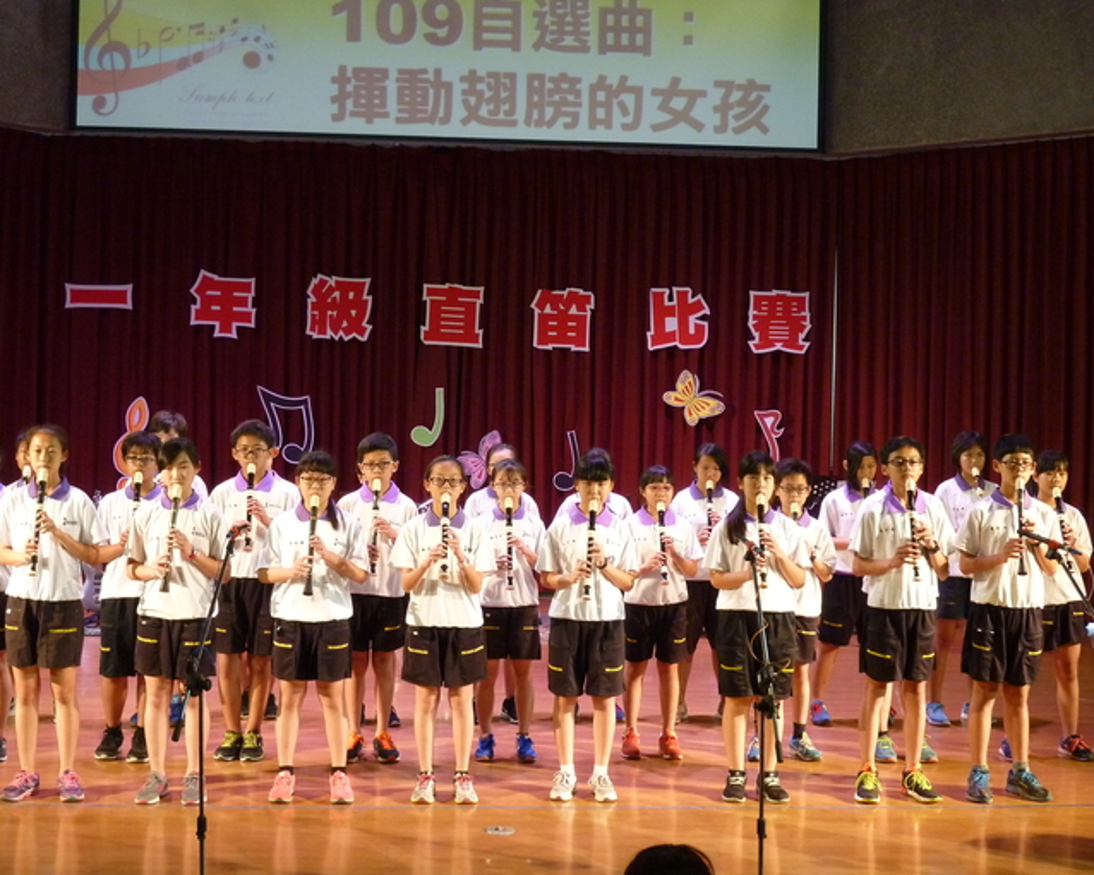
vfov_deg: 33.4
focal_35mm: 45
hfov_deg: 41.1
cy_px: 444
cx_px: 509
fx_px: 1457
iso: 400
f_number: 4.1
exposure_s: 1/25
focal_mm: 7.6
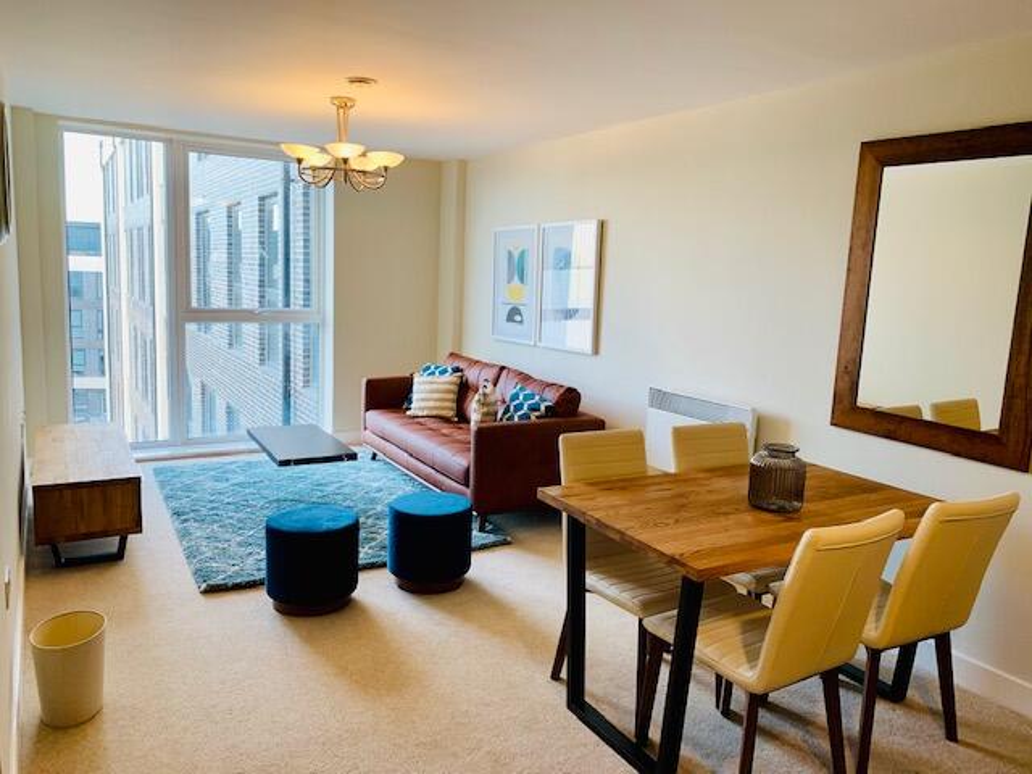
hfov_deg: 67.3
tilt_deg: -7.9
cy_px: 387
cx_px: 516
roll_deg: -1.2
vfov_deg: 53.1
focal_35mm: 26
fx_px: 775
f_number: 1.8
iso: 80
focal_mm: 4.25
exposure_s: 1/121
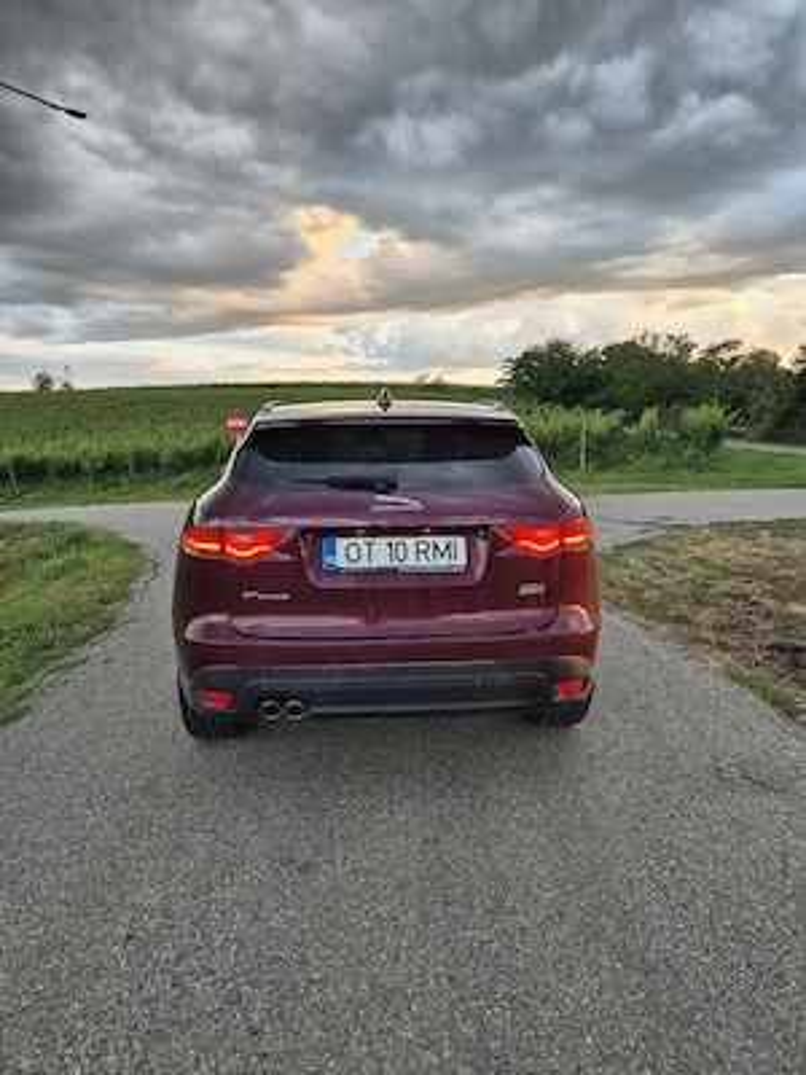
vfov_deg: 73.9
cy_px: 538
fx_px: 714
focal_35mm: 23
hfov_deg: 58.9
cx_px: 403
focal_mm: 5.4
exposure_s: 1/180
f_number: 1.8
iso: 125
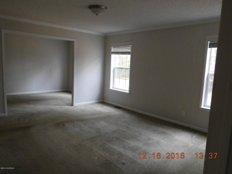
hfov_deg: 69.4
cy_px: 87
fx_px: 168
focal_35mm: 25
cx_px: 116
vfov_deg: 54.9
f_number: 3.4
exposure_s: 1/30
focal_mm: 4.5
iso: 280
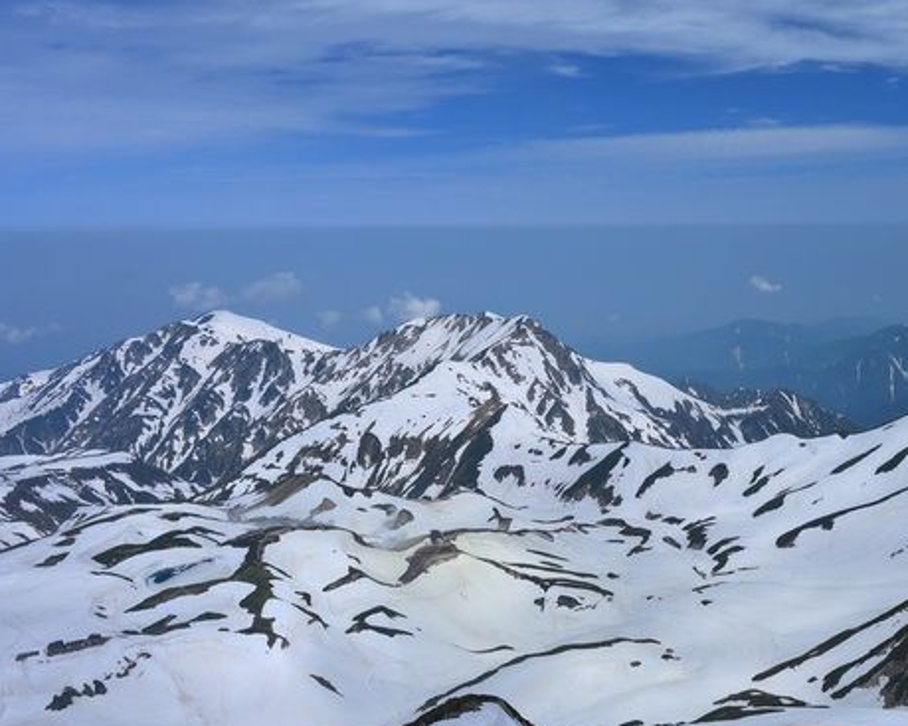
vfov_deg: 37.2
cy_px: 310
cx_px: 755
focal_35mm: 40
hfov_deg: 43.2
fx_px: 1075
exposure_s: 1/500
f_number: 8
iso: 125
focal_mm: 24
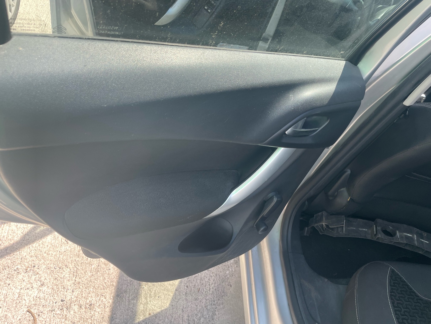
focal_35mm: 26
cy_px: 162
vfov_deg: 53.1
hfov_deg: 67.3
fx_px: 324
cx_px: 216
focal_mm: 4.2
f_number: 1.6
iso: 32
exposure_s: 1/443
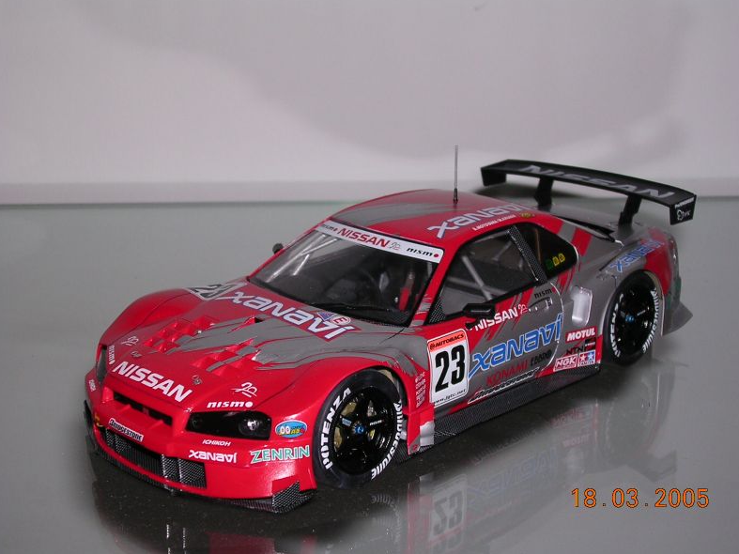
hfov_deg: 31.7
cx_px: 370
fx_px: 1302
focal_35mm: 61
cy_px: 275
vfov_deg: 24.0
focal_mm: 9.1
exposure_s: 1/60.1
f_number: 3.4
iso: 100
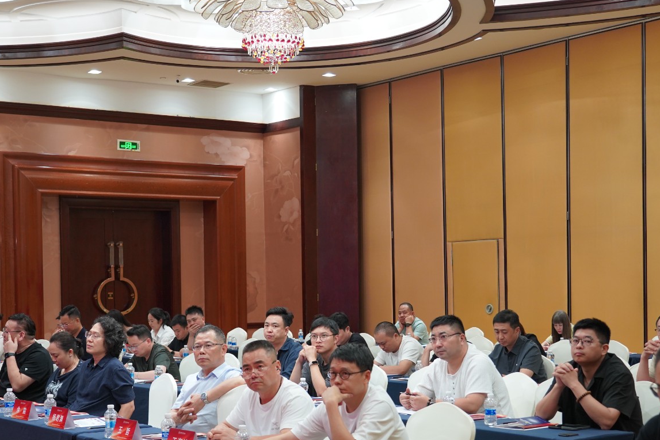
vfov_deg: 22.5
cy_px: 293
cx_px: 316
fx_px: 1100
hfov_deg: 33.4
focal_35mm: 60
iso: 1250
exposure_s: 1/160
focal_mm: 43
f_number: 4
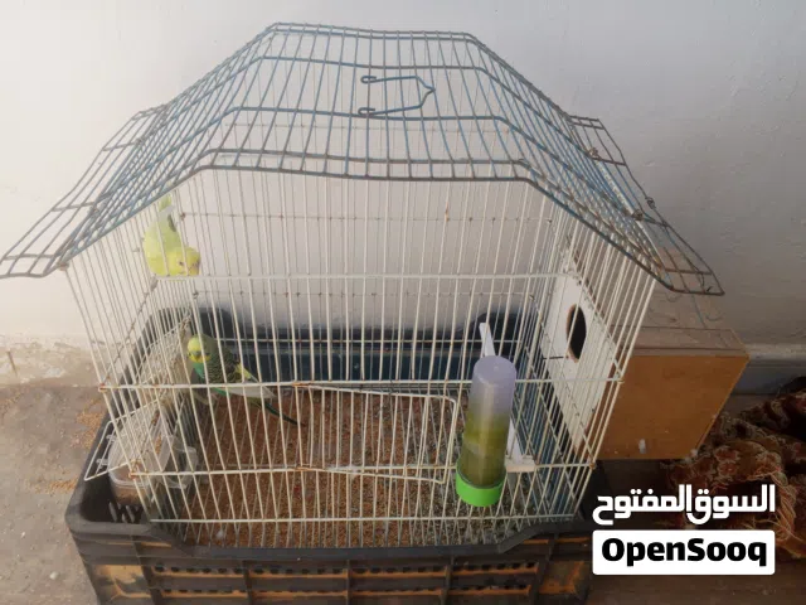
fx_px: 629
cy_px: 302
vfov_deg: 51.4
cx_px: 403
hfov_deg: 65.3
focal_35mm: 27
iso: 105
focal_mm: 4.19
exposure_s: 1/193
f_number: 1.6
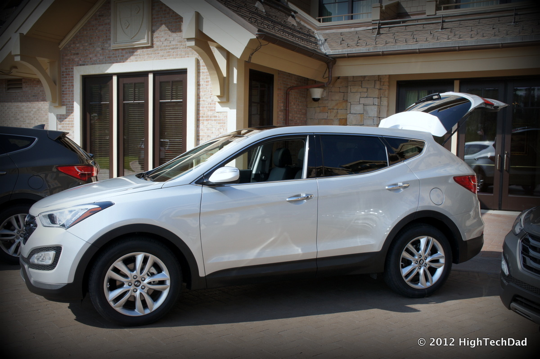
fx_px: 517
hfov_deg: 55.1
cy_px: 180
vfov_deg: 38.3
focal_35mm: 34
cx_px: 270
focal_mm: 23
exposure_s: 1/250
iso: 200
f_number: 8
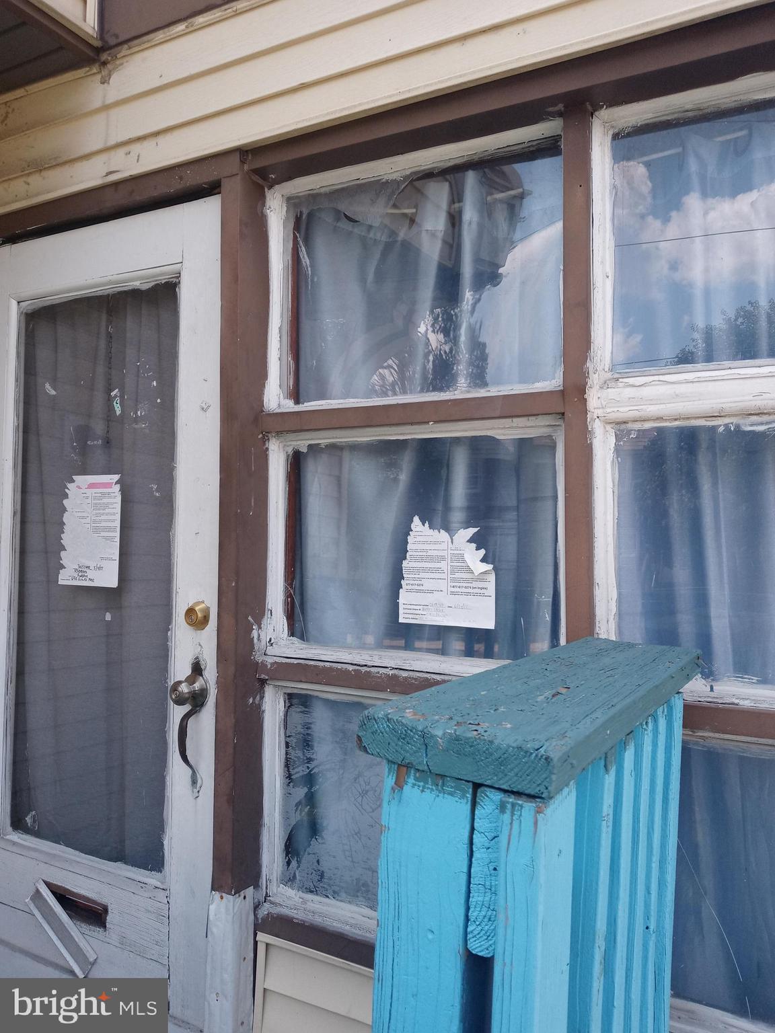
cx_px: 388
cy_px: 516
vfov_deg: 63.4
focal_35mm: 28
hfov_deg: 49.7
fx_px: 836
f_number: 1.8
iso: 100
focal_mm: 3.61
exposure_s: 1/546
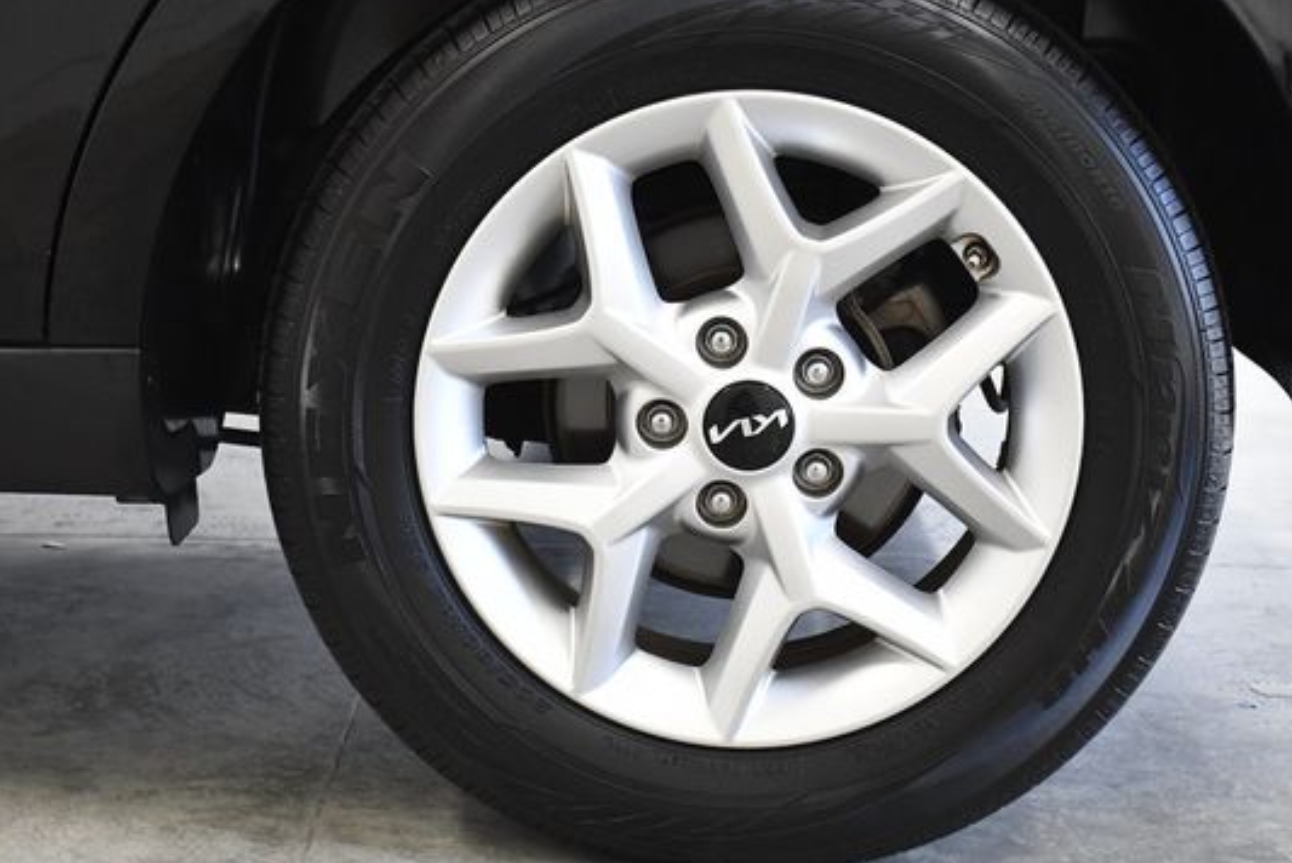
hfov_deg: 28.0
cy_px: 413
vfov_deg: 18.9
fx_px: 2585
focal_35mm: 72
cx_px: 730
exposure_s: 1/640
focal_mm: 40
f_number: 4.5
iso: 2500
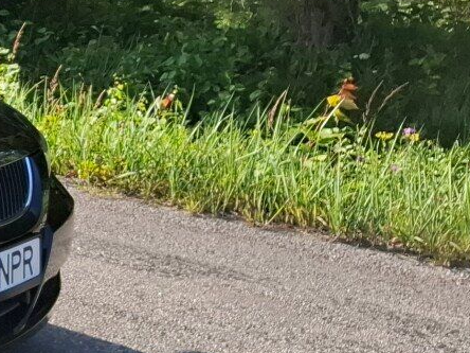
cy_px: 47
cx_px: -470
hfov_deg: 15.5
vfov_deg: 14.5
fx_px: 1371
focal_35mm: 101
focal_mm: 5.54
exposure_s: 1/1027
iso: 50
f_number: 1.8
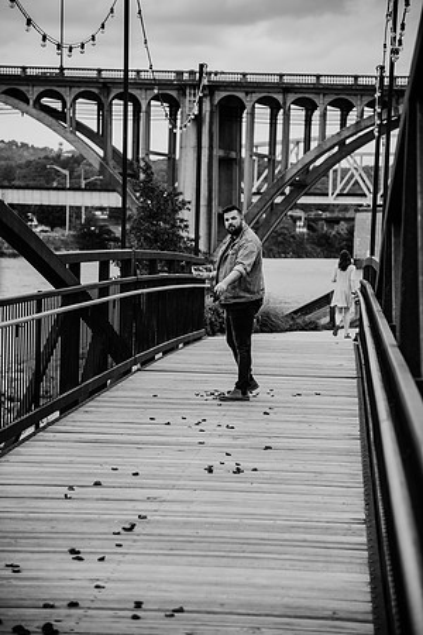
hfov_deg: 14.4
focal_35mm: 95
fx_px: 1674
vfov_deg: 21.5
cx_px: 212
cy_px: 318
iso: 320
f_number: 4
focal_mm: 95
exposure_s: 1/800
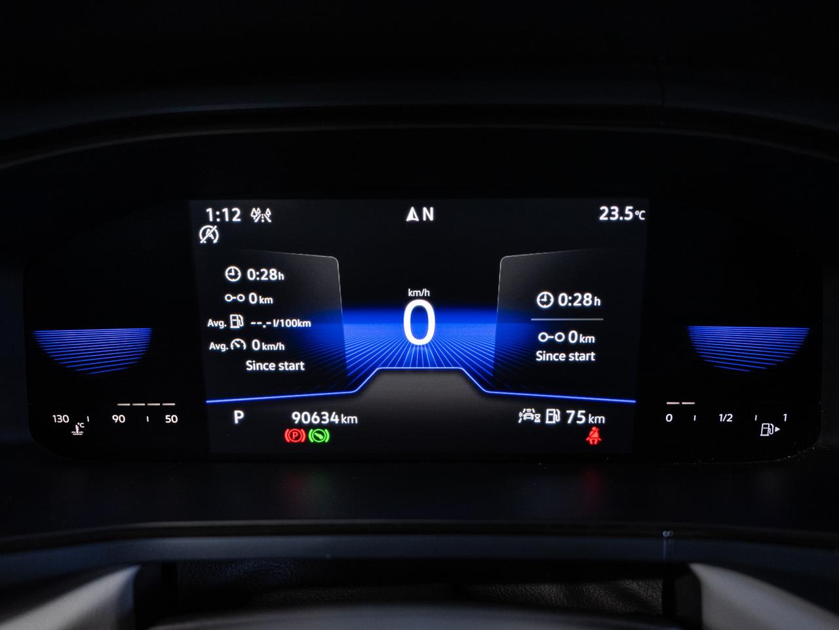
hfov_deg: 54.5
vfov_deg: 42.2
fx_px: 815
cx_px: 420
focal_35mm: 34
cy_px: 315
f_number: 3.5
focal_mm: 31.1
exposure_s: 1/40
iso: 1000
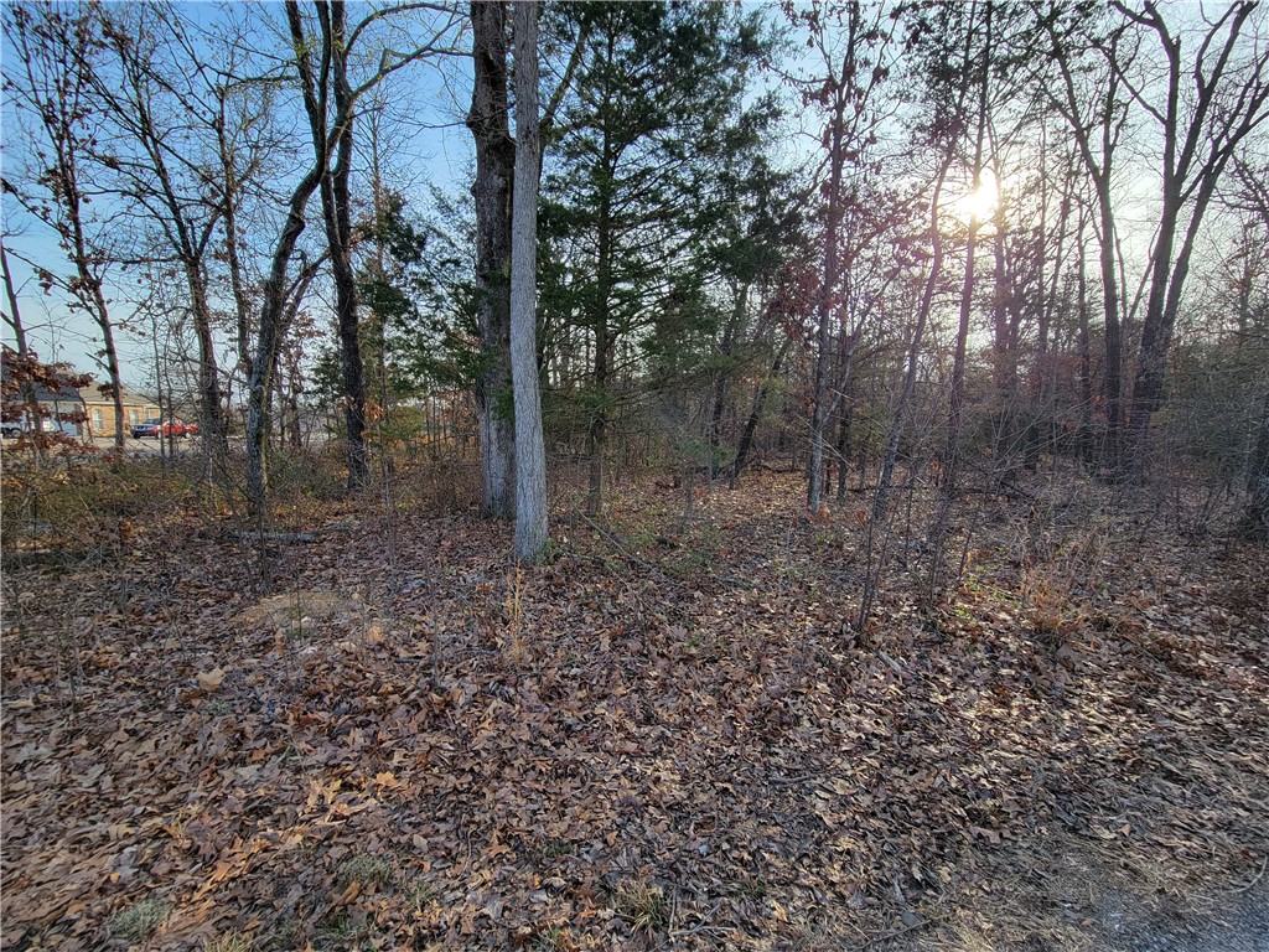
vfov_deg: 89.9
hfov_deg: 106.2
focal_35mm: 13
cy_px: 476
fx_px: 477
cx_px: 634
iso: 50
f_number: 2.2
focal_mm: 2.2
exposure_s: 1/432
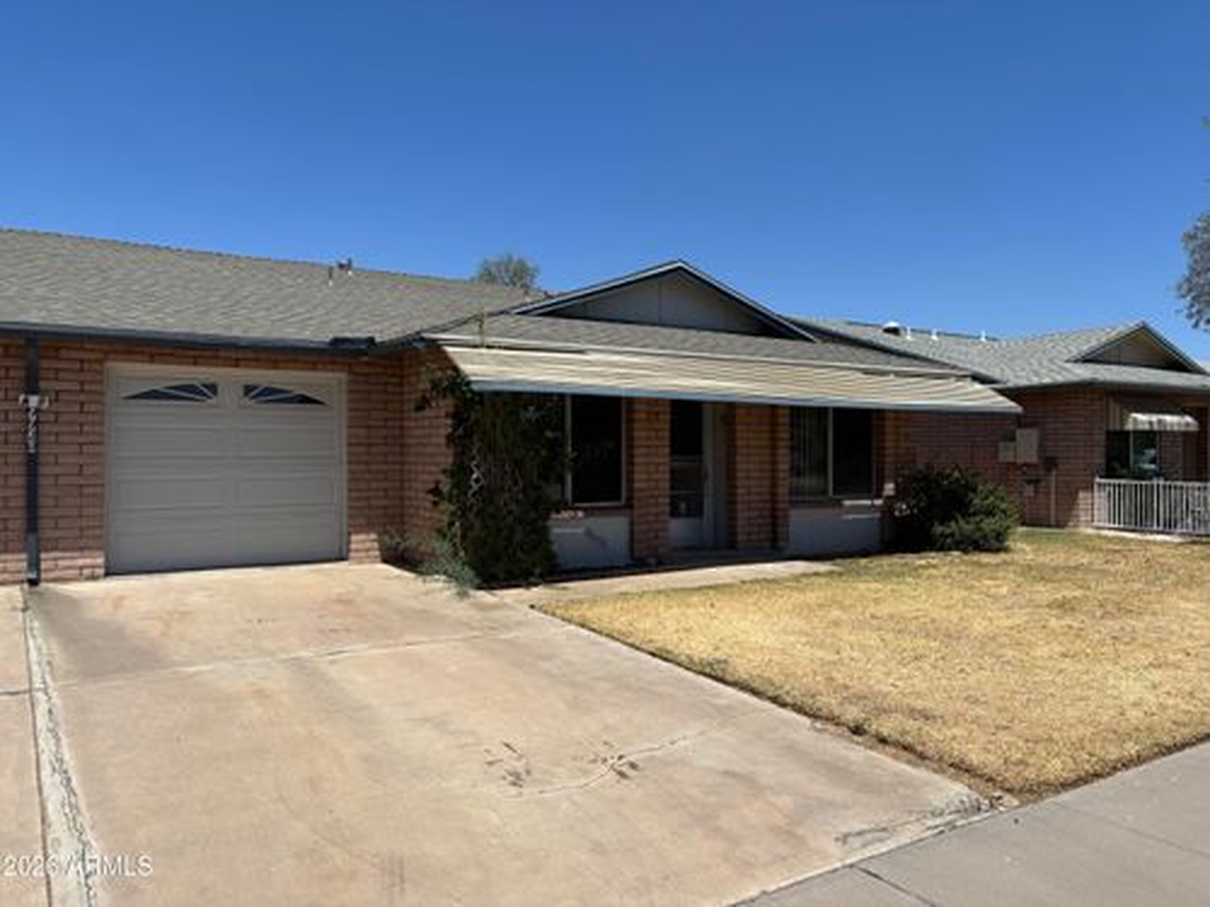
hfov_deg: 67.3
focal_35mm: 26
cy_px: 454
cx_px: 605
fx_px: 909
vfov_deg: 53.1
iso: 50
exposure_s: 1/4854
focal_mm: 5.96
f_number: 1.6
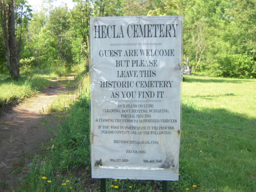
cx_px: 119
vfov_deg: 29.7
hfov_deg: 38.9
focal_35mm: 49
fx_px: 362
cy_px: 104
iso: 100
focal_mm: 8.1
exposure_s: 1/200
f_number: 3.3
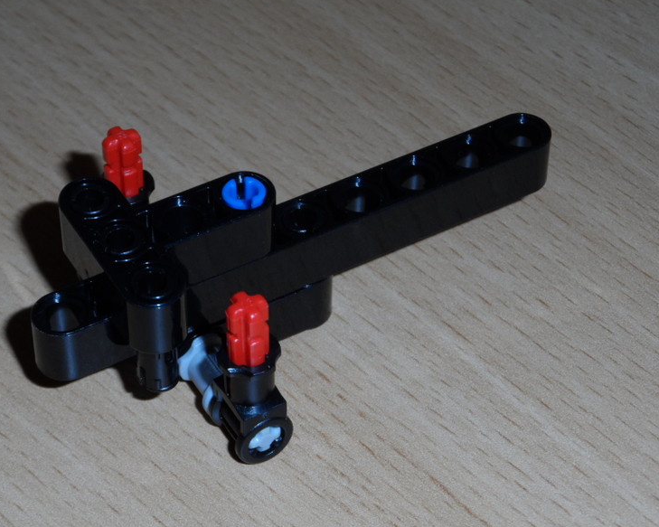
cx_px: 271
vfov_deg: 14.5
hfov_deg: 18.1
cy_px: 298
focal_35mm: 106
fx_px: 2067
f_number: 4.5
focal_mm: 14.3
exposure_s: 1/60
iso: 100
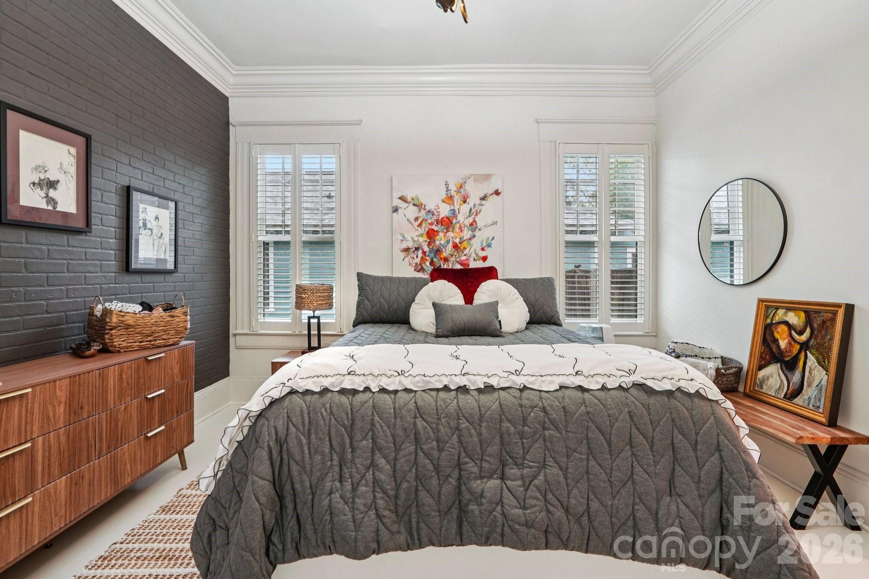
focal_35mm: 15
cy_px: 290
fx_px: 362
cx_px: 434
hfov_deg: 100.4
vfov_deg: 77.3
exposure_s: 1/6
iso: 400
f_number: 8
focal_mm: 10
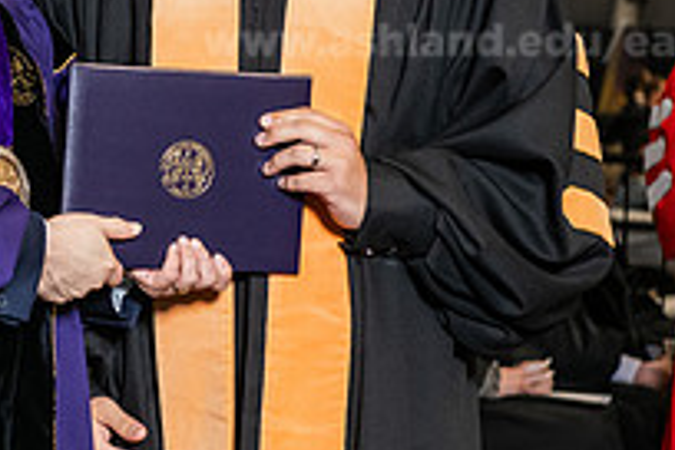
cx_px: 53
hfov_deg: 10.3
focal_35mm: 199
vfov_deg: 6.9
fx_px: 3731
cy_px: 111
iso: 2000
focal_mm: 70
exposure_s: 1/200
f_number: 5
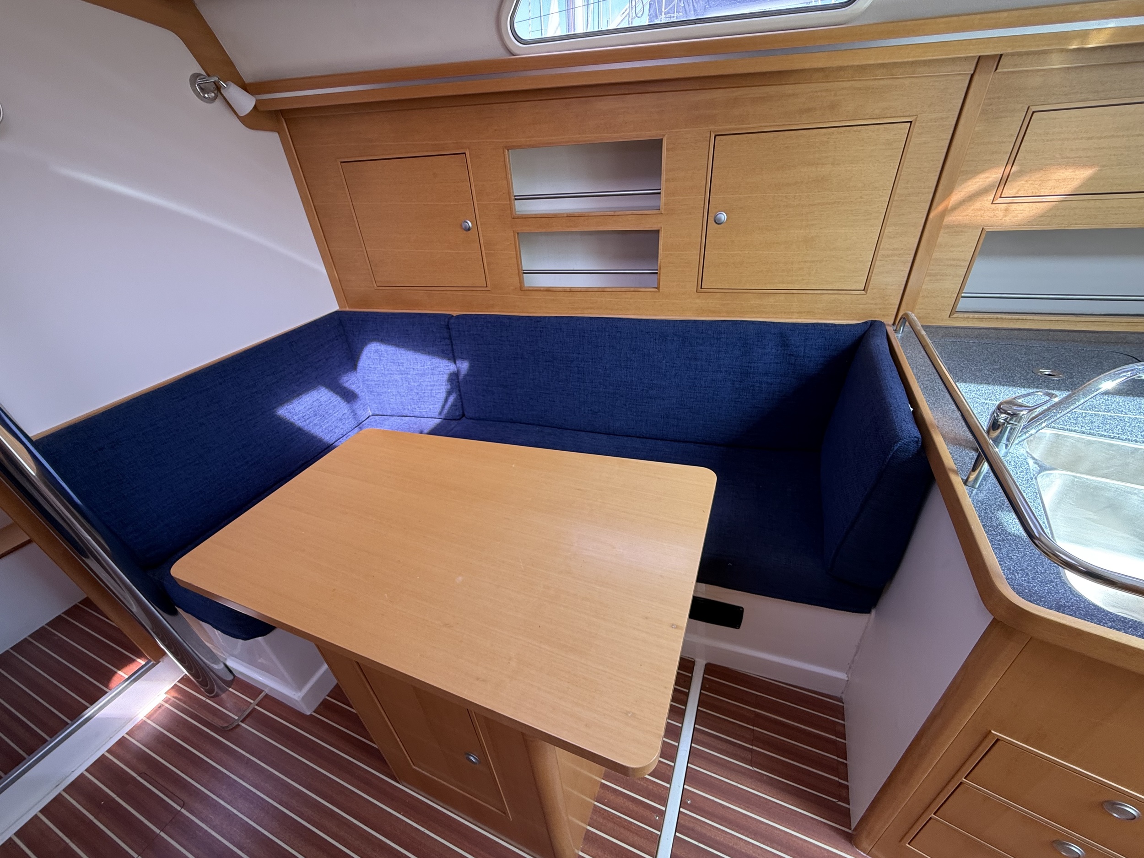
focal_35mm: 14
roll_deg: +4.9
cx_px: 572
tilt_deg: -31.5
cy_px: 429
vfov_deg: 85.7
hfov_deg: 102.1
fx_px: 463
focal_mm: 2.22
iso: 80
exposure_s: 1/99
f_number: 2.2
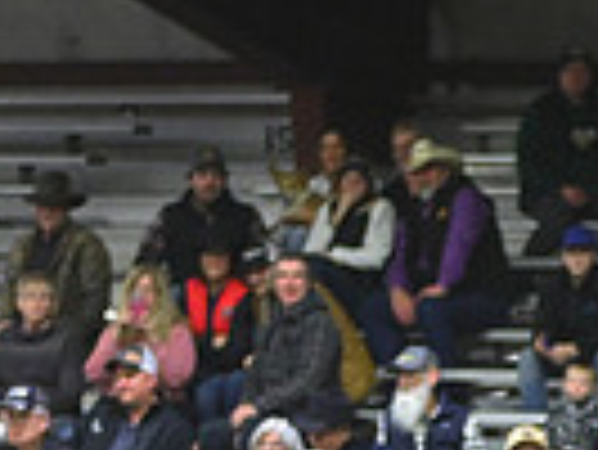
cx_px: 845
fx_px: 6242
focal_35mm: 361
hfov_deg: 5.4
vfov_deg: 4.1
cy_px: 826
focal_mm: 86
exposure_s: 1/400
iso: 6400
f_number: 2.8
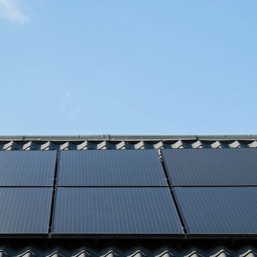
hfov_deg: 12.5
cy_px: 156
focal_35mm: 139
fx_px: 1168
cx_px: 46
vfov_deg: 12.6
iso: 320
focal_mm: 55
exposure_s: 1/240
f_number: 7.1
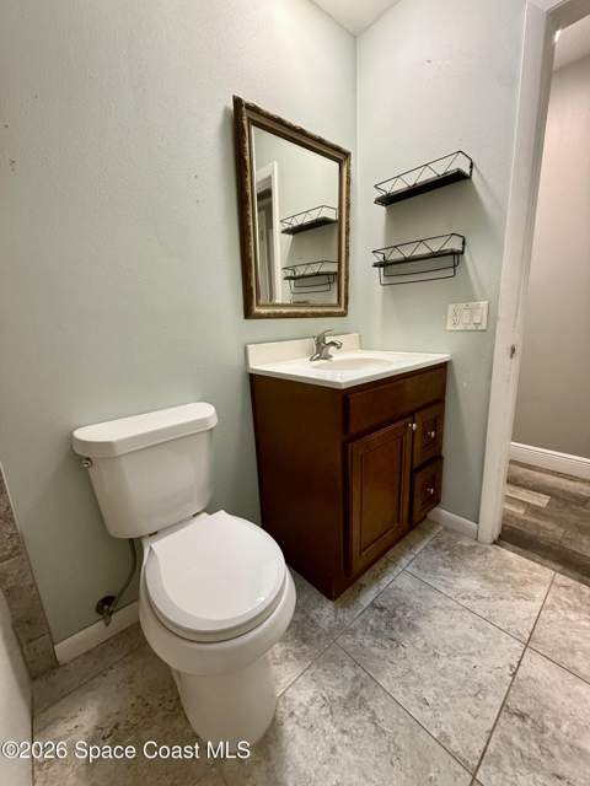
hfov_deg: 85.7
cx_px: 295
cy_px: 393
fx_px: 318
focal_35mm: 14
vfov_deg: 102.1
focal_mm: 2.22
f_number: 2.2
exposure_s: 1/60
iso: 500
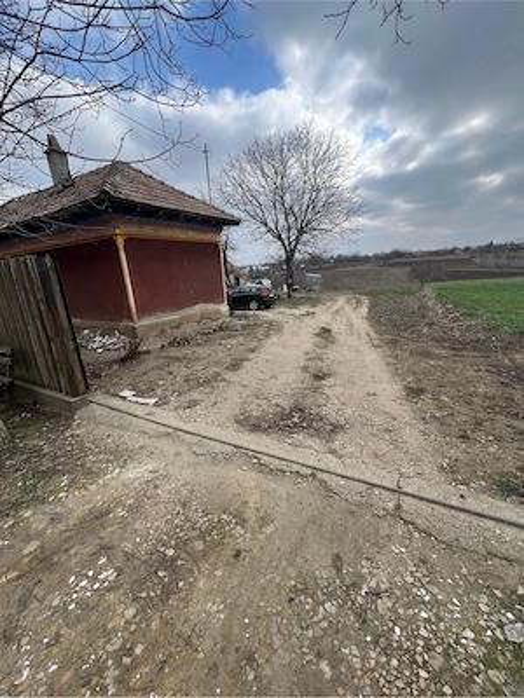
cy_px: 349
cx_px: 262
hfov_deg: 89.9
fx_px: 262
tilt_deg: -15.6
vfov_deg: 106.2
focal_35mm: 13
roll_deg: +4.0
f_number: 1.8
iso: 32
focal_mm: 1.57
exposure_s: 1/555
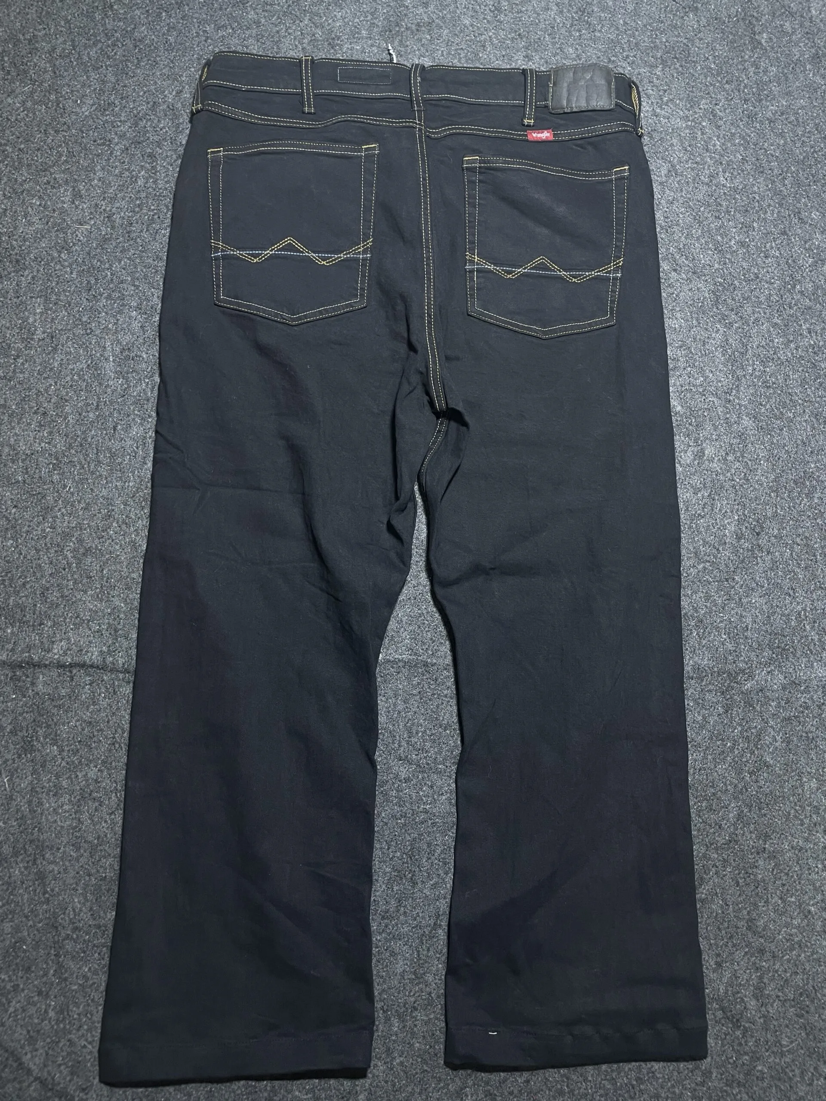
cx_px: 413
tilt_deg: -56.7
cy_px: 550
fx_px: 827
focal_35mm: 26
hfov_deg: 53.1
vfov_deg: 67.3
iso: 160
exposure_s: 1/50
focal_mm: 4.2
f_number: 1.6
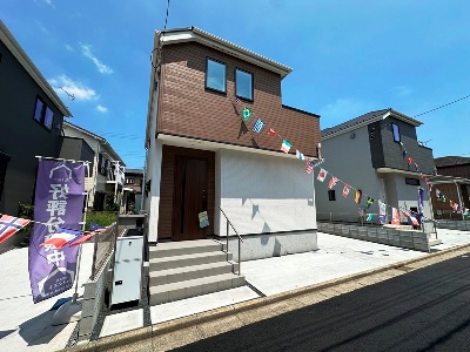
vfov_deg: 85.7
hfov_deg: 102.1
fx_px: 190
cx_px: 235
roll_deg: +0.1
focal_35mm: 14
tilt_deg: +8.7
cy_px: 176
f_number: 2.2
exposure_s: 1/2398
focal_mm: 2.22
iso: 50
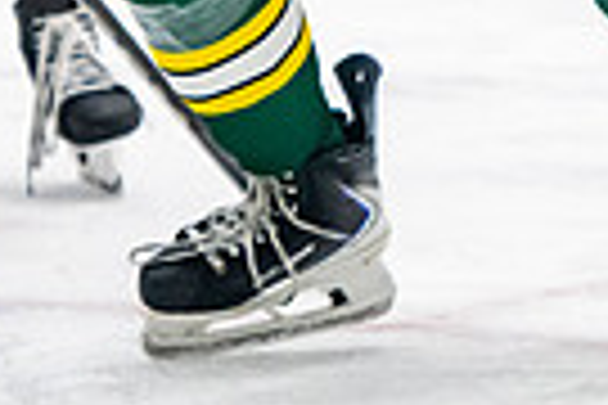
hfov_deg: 2.8
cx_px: 550
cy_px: -407
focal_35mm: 731
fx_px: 12345
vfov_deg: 1.9
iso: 2500
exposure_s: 1/640
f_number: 3.2
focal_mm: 140
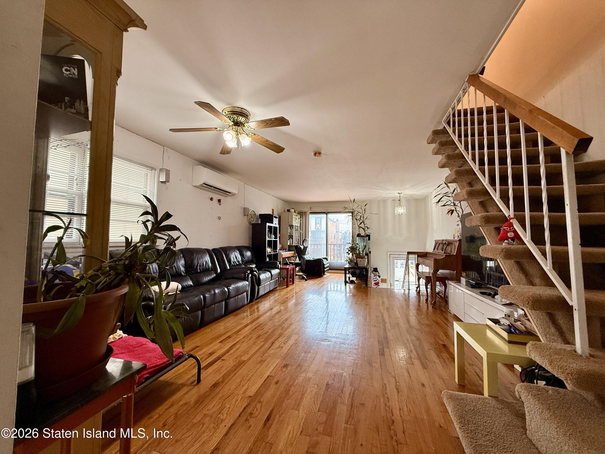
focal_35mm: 14
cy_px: 227
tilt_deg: +4.4
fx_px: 245
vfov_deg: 85.7
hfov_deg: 102.1
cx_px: 302
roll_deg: -0.9
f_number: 2.2
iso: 200
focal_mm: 2.22
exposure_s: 1/120
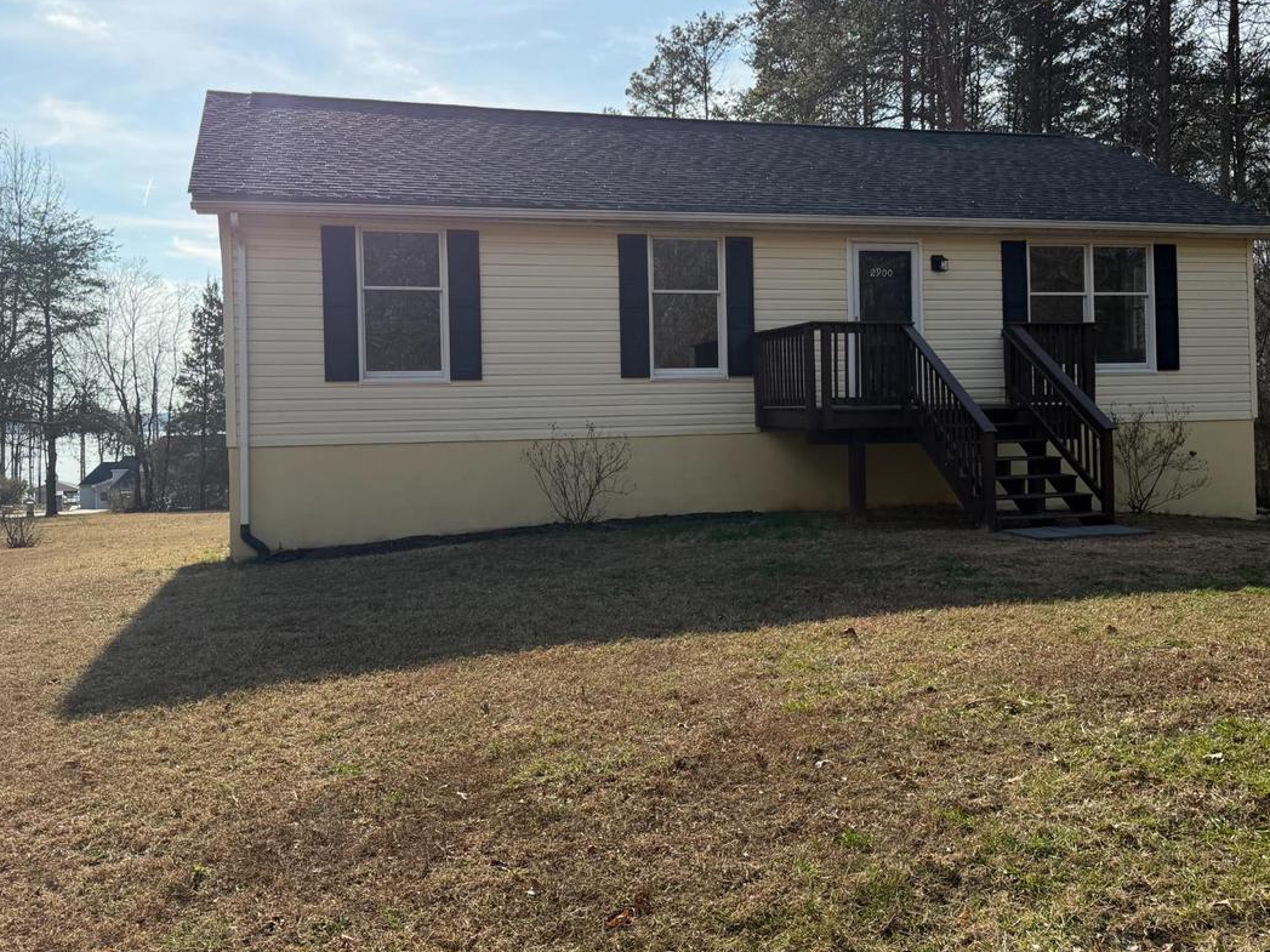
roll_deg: +1.3
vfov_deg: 42.8
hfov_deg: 55.3
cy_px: 407
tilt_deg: +0.7
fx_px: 1211
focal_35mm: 33
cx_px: 664
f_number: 1.78
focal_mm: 6.76
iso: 100
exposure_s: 1/5714
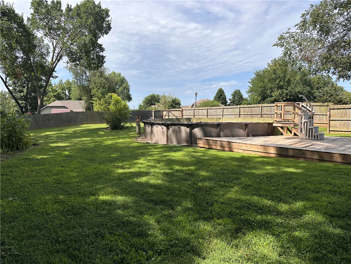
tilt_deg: -5.2
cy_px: 132
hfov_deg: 71.6
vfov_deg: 56.8
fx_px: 243
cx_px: 176
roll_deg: +0.6
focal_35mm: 24
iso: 80
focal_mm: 6.86
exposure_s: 1/3717
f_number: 1.78
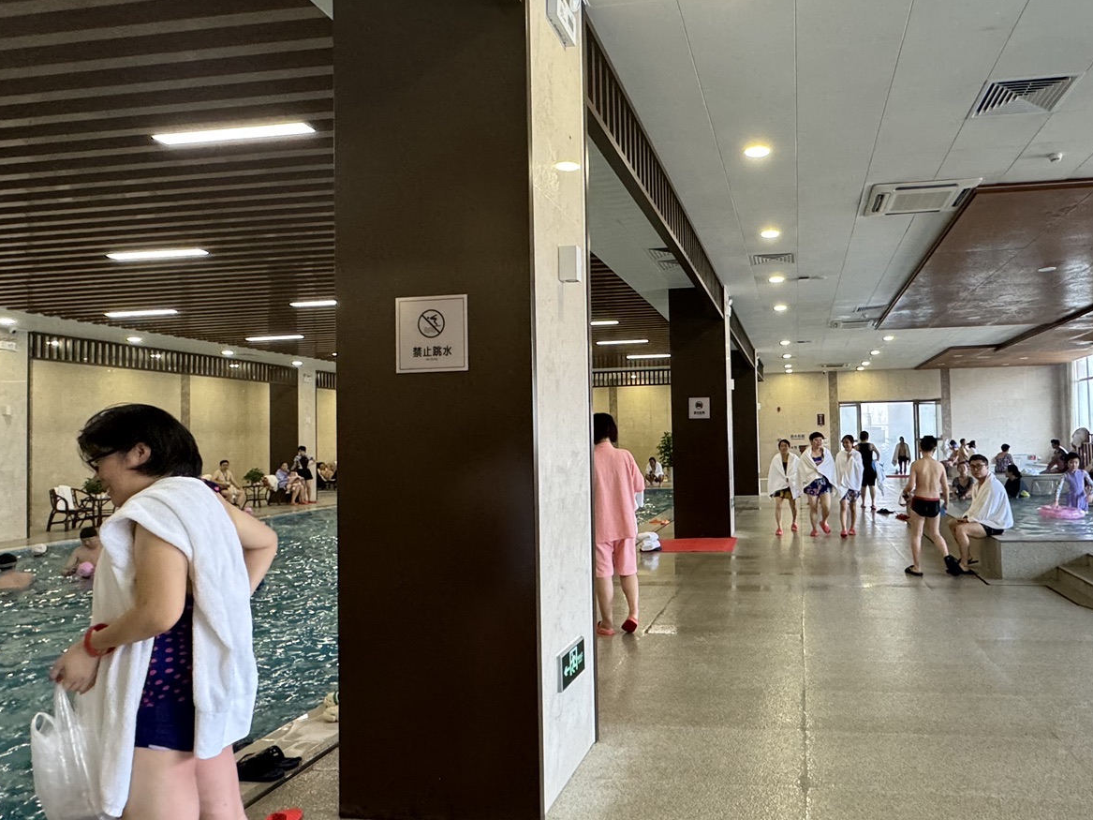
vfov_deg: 56.8
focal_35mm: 24
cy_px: 413
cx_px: 702
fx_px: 758
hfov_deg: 70.1
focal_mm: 2.22
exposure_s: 1/100
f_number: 2.2
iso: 320
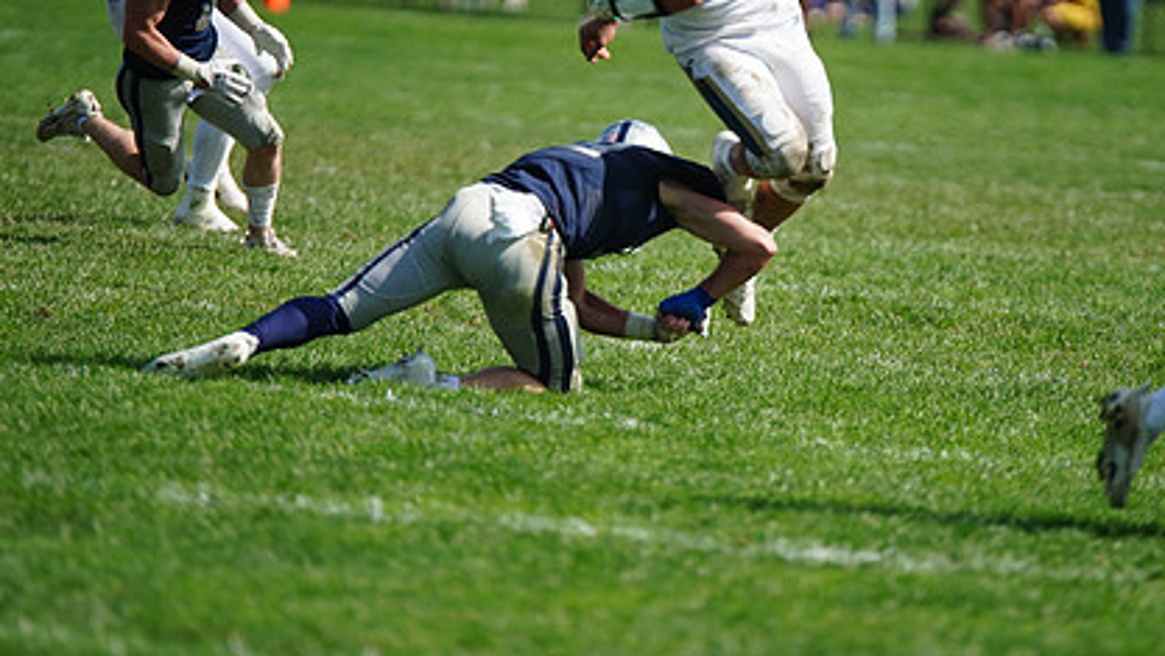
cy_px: 186
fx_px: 13505
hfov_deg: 4.9
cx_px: 676
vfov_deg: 2.8
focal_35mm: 437
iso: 400
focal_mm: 300
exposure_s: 1/5000
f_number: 2.8
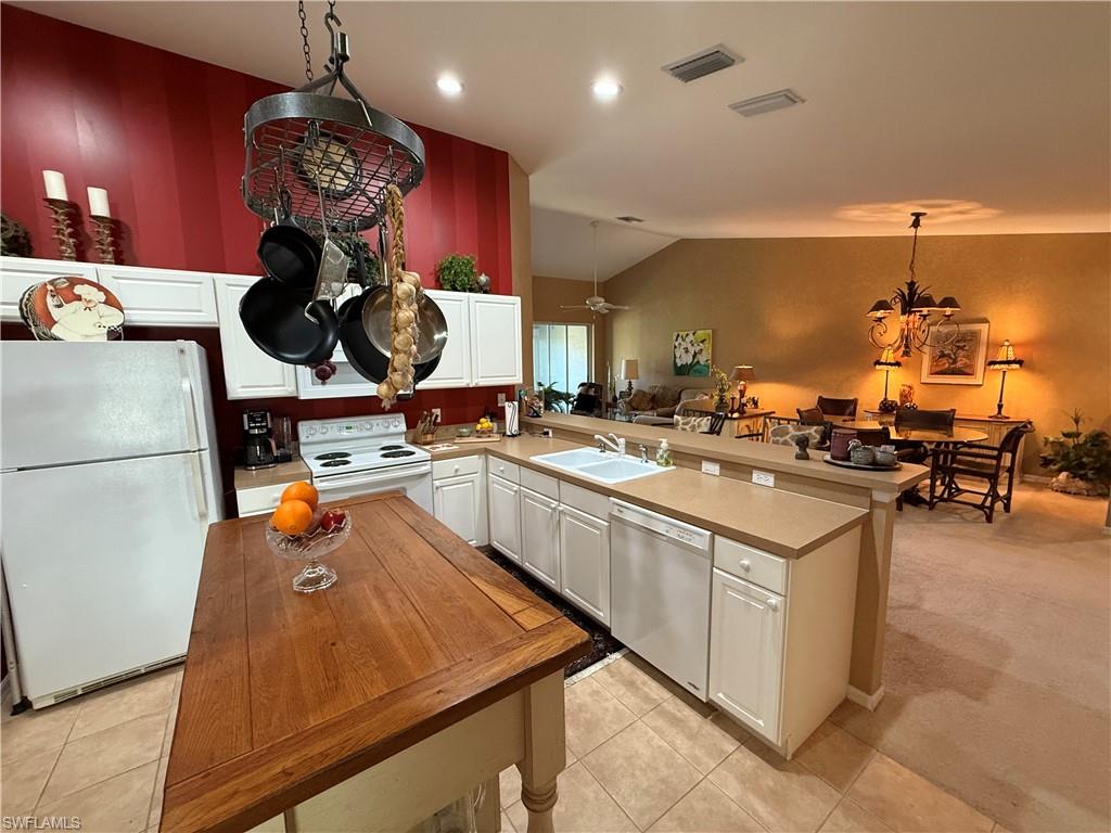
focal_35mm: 14
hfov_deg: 102.1
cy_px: 416
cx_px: 556
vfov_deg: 85.7
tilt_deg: -7.1
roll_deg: +0.7
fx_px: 449
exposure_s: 1/60
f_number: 2.2
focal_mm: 2.22
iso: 400
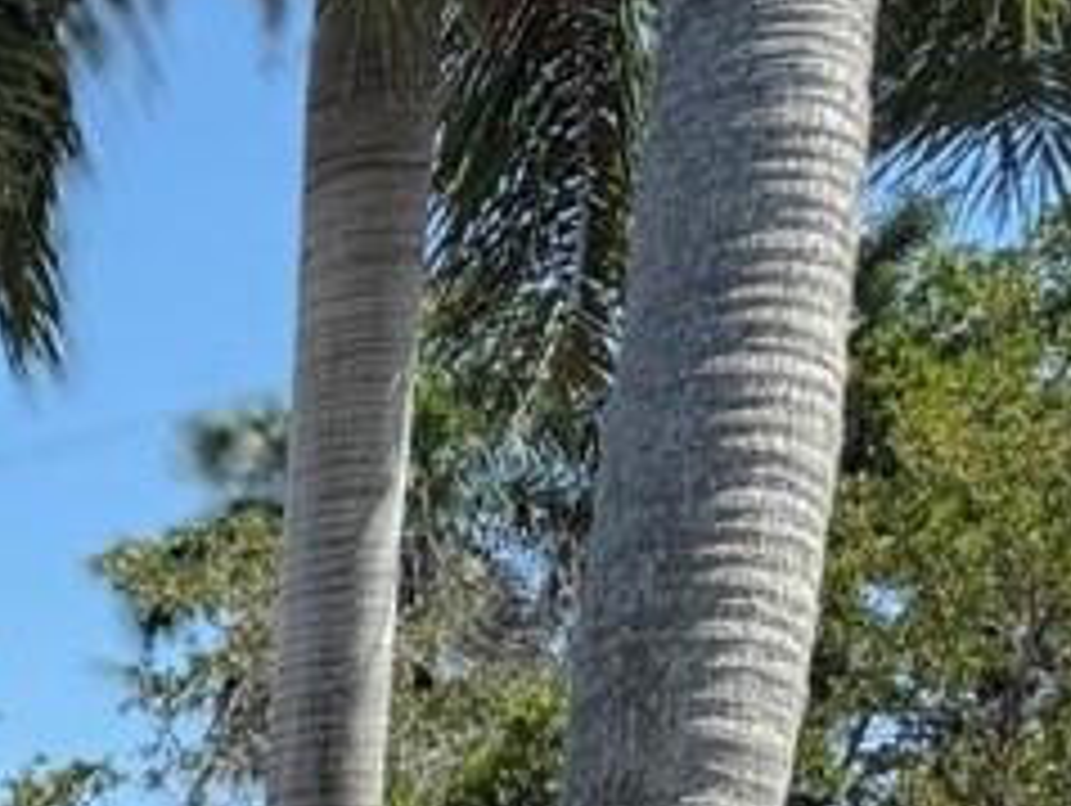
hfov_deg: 11.7
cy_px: 2067
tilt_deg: -8.9
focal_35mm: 129
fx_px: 3995
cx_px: -1696
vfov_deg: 9.8
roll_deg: +2.2
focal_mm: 6.76
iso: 80
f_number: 1.78
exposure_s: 1/1812
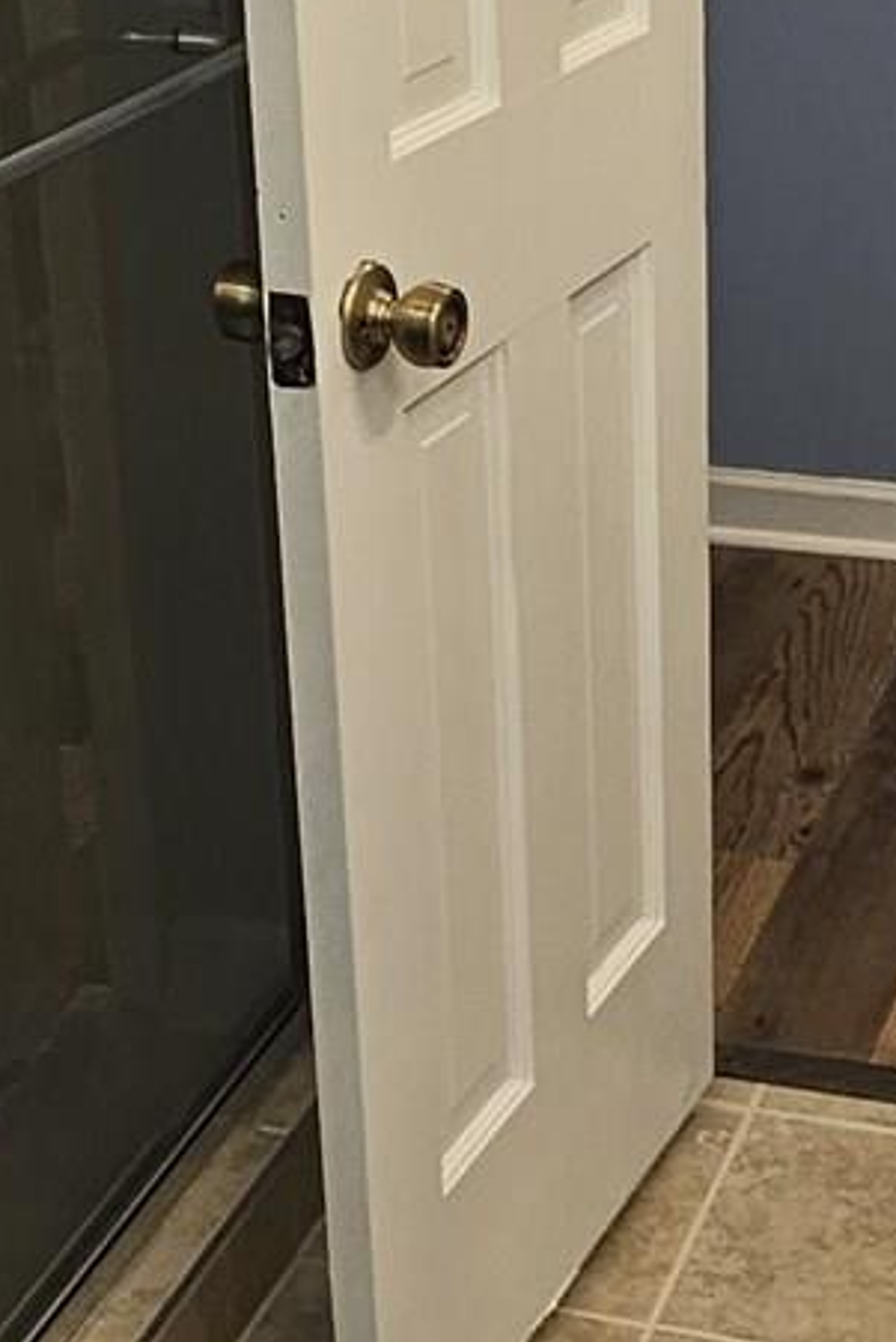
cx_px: 774
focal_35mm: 69
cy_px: 298
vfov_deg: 28.7
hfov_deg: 19.5
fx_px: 2574
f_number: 2.2
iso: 64
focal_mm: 2.2
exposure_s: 1/60
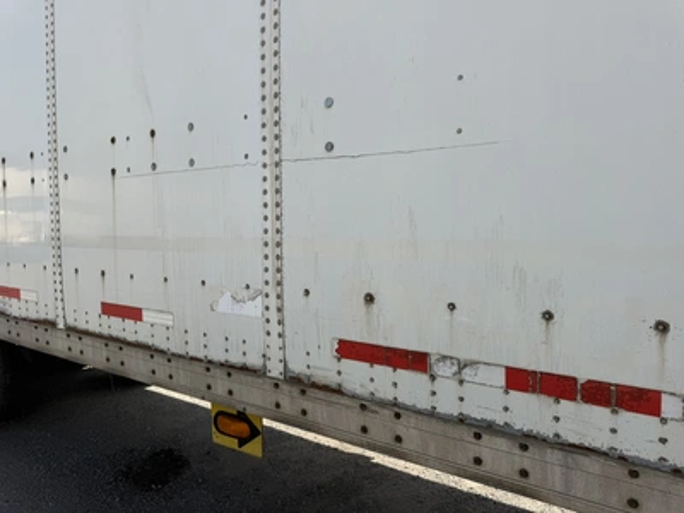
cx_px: 342
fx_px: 474
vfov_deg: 56.8
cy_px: 256
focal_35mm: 24
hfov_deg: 71.6
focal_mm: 6.76
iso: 80
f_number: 1.78
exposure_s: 1/4405
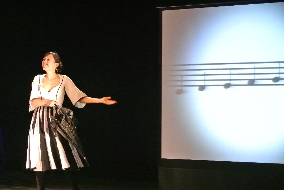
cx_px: 142
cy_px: 95
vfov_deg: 13.7
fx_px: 790
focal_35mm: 100
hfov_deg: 20.4
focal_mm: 37.3
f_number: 3.8
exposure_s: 1/80
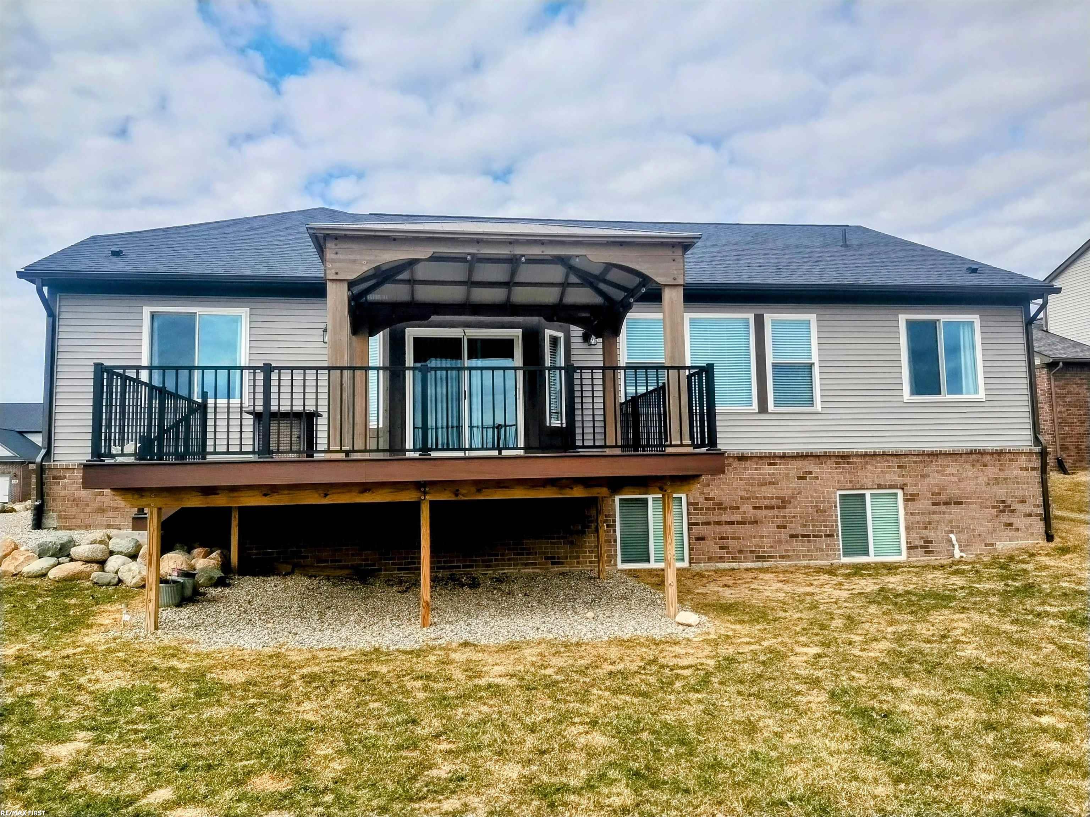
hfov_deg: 69.4
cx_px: 545
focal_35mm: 25
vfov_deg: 54.9
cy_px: 408
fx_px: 787
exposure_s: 1/3769
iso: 101
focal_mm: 4.71
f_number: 1.7
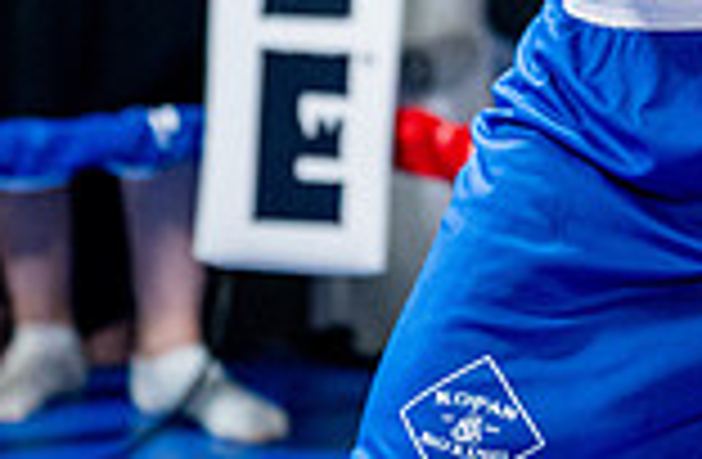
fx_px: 6939
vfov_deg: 3.8
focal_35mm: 358
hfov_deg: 5.8
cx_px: 806
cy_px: -116
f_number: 2
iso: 4000
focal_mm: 75
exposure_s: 1/800
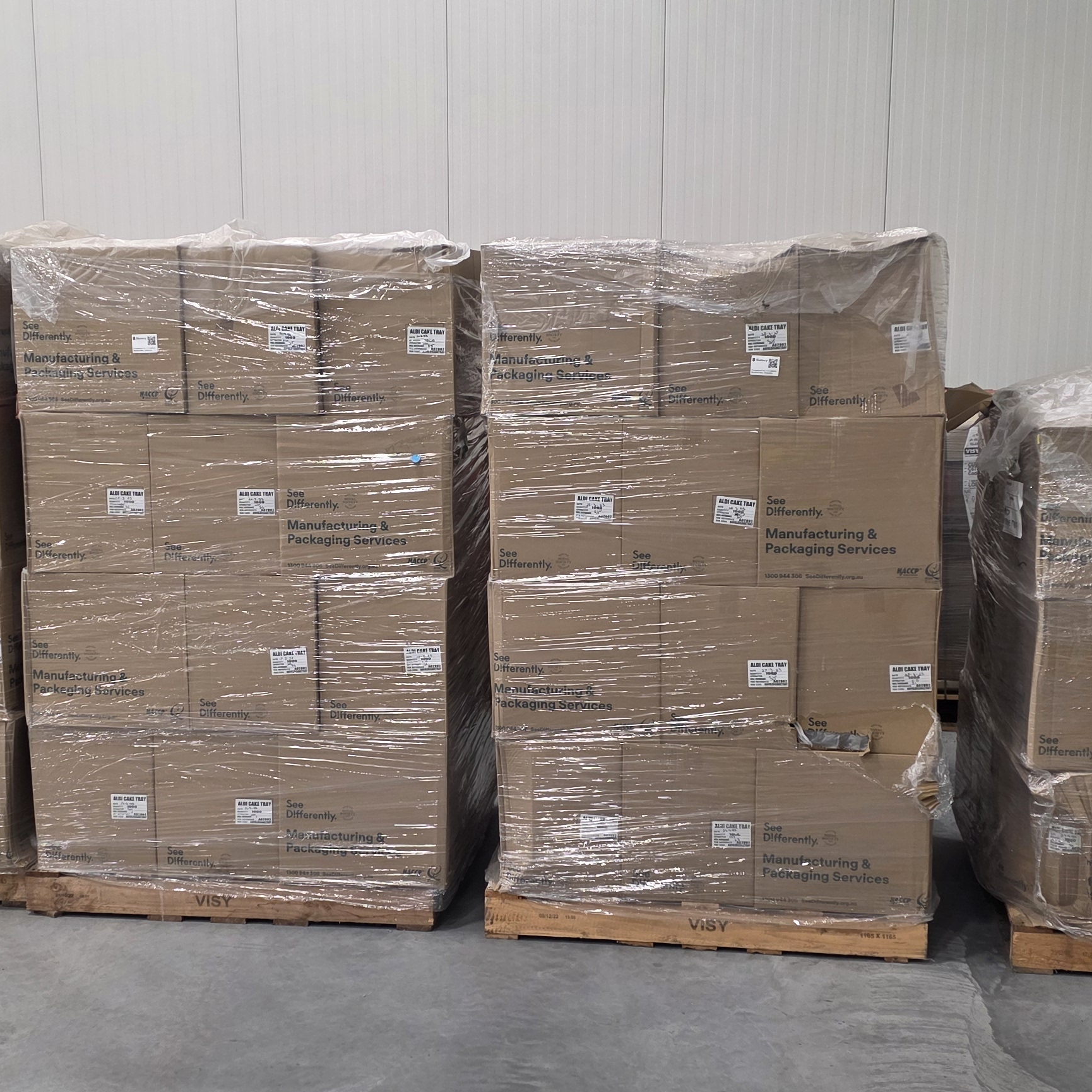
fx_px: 1677
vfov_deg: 36.0
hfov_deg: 36.1
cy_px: 608
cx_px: 525
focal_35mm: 47
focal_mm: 6.3
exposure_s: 1/100
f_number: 1.7
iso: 125
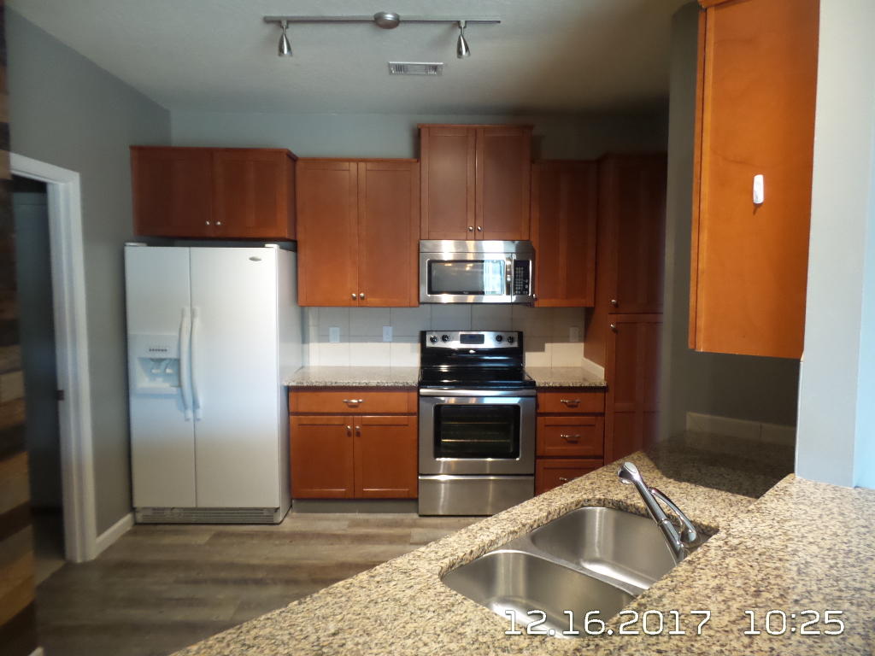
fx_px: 581
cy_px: 328
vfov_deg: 58.9
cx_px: 438
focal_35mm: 23
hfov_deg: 73.9
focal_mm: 4.1
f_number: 2.8
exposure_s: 1/30
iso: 500
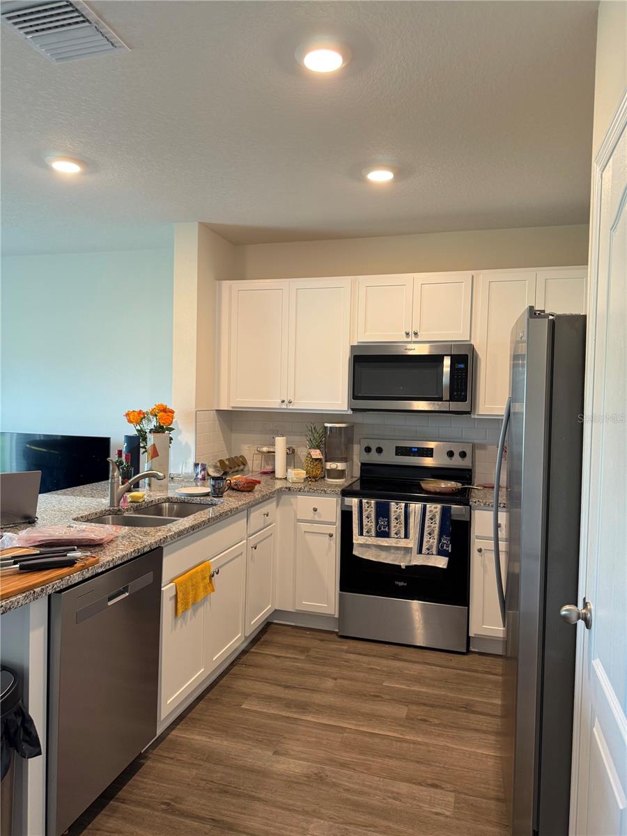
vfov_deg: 71.6
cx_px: 314
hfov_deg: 56.8
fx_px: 580
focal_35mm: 24
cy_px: 418
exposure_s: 1/60
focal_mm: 6.76
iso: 160
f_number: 1.78
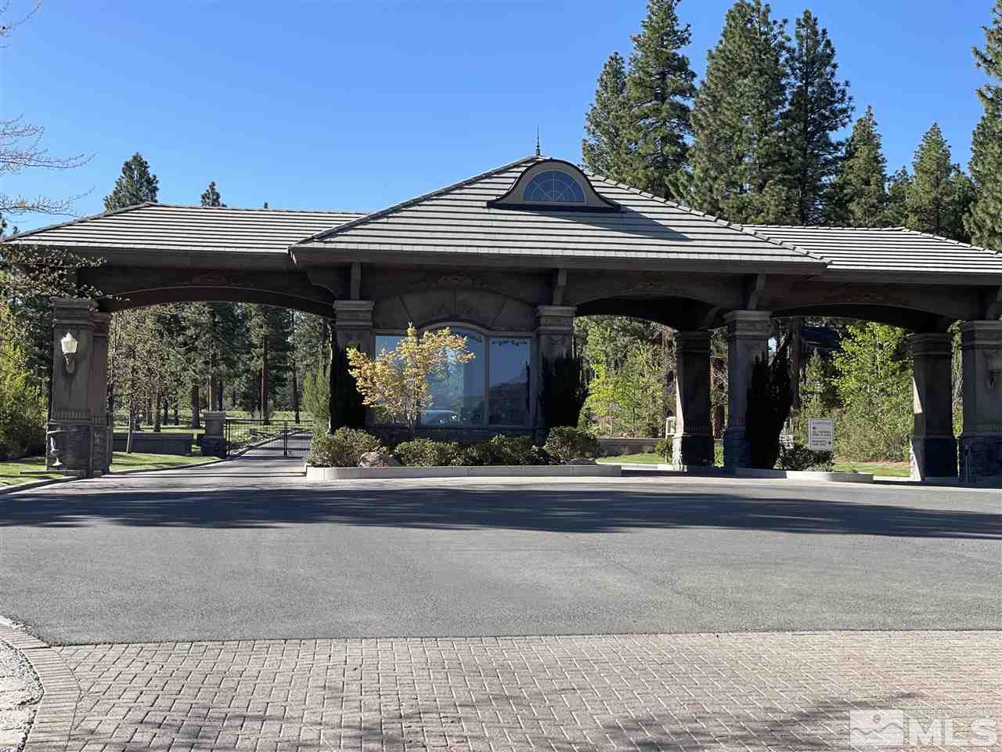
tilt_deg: +4.2
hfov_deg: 36.8
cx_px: 501
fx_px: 1505
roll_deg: -0.5
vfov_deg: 28.0
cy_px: 376
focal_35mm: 52
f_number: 2
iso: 25
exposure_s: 1/826
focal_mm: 6
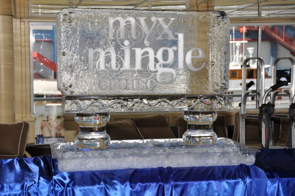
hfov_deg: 27.0
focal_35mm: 75
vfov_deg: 18.1
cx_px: 148
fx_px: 614
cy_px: 98
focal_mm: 50
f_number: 8
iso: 200
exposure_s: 1/200
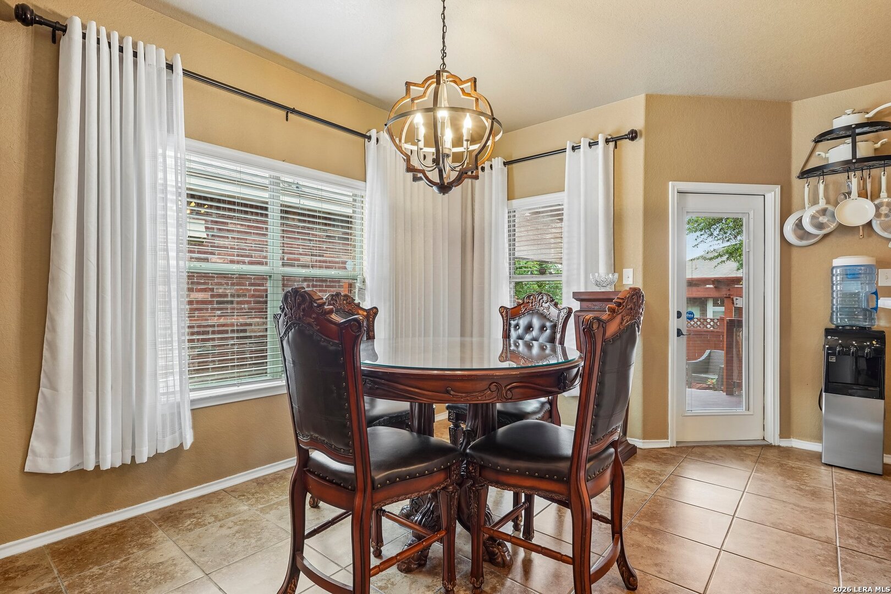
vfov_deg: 67.4
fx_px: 445
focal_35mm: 18
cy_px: 297
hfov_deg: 90.0
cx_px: 446
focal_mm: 18
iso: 400
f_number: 8
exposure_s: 1/15
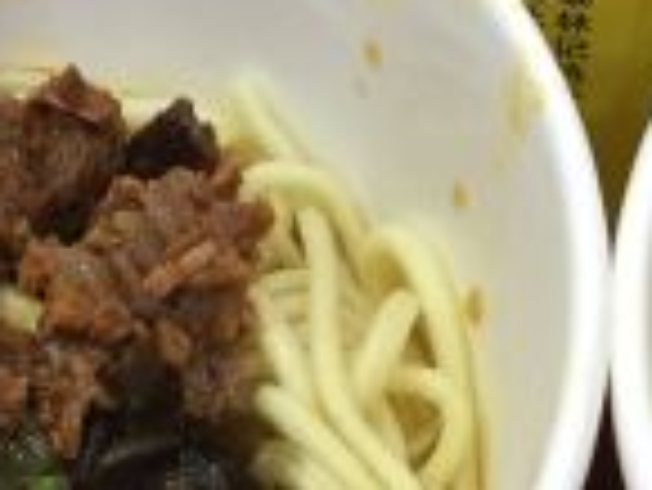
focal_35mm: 140
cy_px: 92
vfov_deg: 10.6
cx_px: 517
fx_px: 2639
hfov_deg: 14.0
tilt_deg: -47.3
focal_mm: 4.15
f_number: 2.2
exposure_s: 1/30
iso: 64
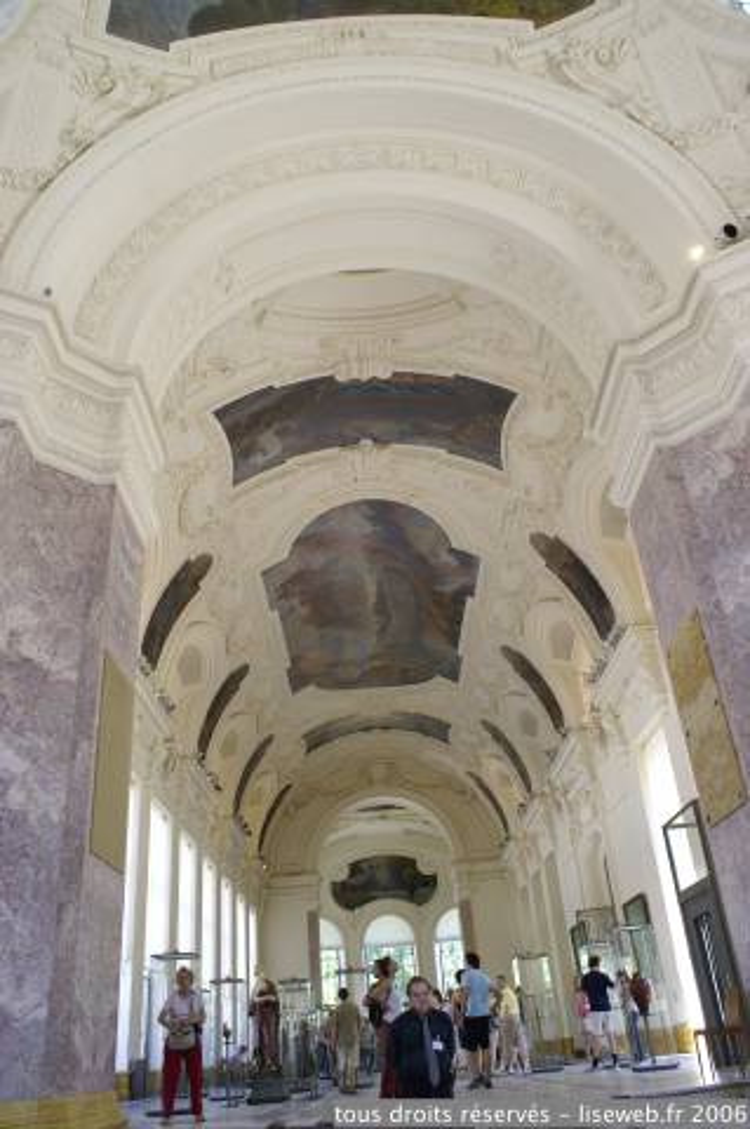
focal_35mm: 27
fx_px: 846
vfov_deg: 67.4
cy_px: 564
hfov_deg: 47.8
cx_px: 375
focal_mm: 18
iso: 100
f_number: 5.6
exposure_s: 1/20
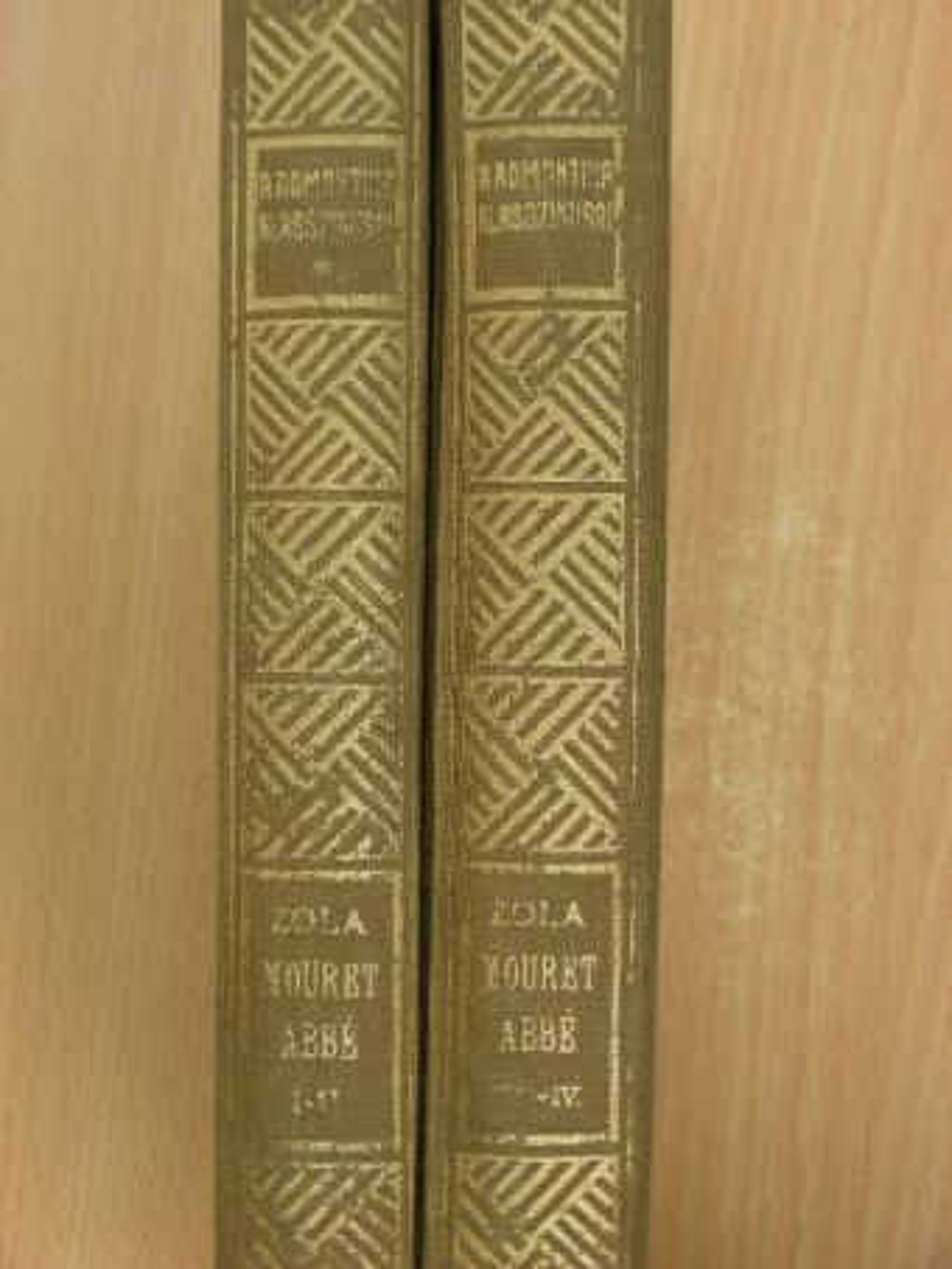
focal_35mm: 70
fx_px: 2566
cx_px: 476
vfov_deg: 27.8
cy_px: 634
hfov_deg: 21.0
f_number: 3.5
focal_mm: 11.7
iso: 100
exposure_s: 1/8.9
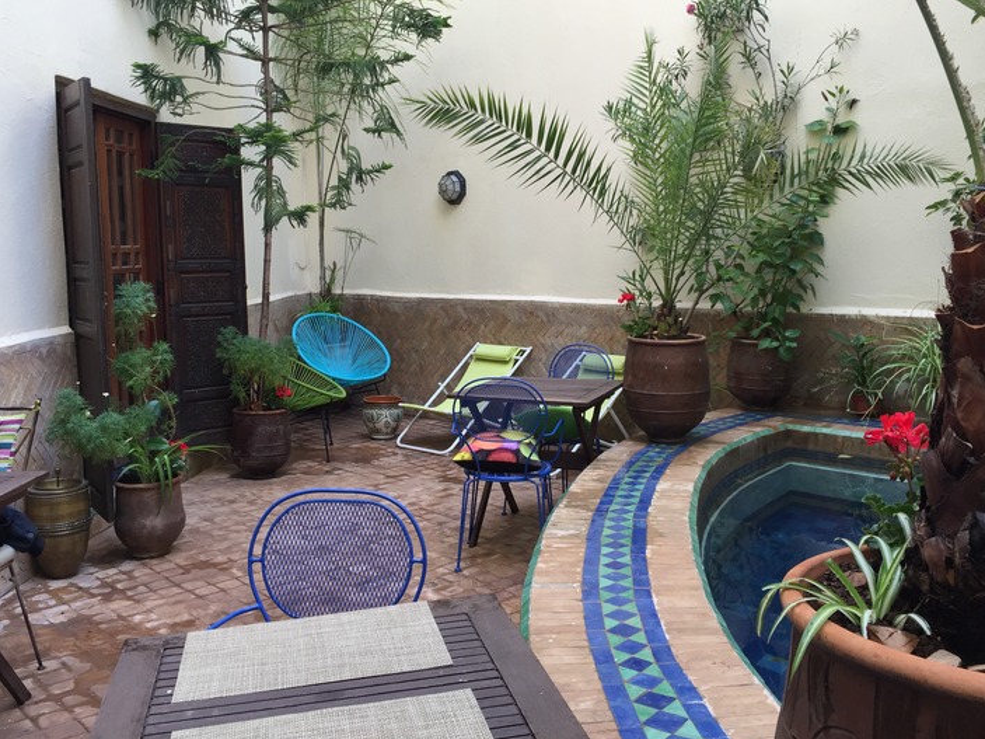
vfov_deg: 42.9
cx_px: 514
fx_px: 939
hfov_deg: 55.3
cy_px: 342
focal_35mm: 33
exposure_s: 1/100
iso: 40
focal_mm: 4.15
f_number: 2.2
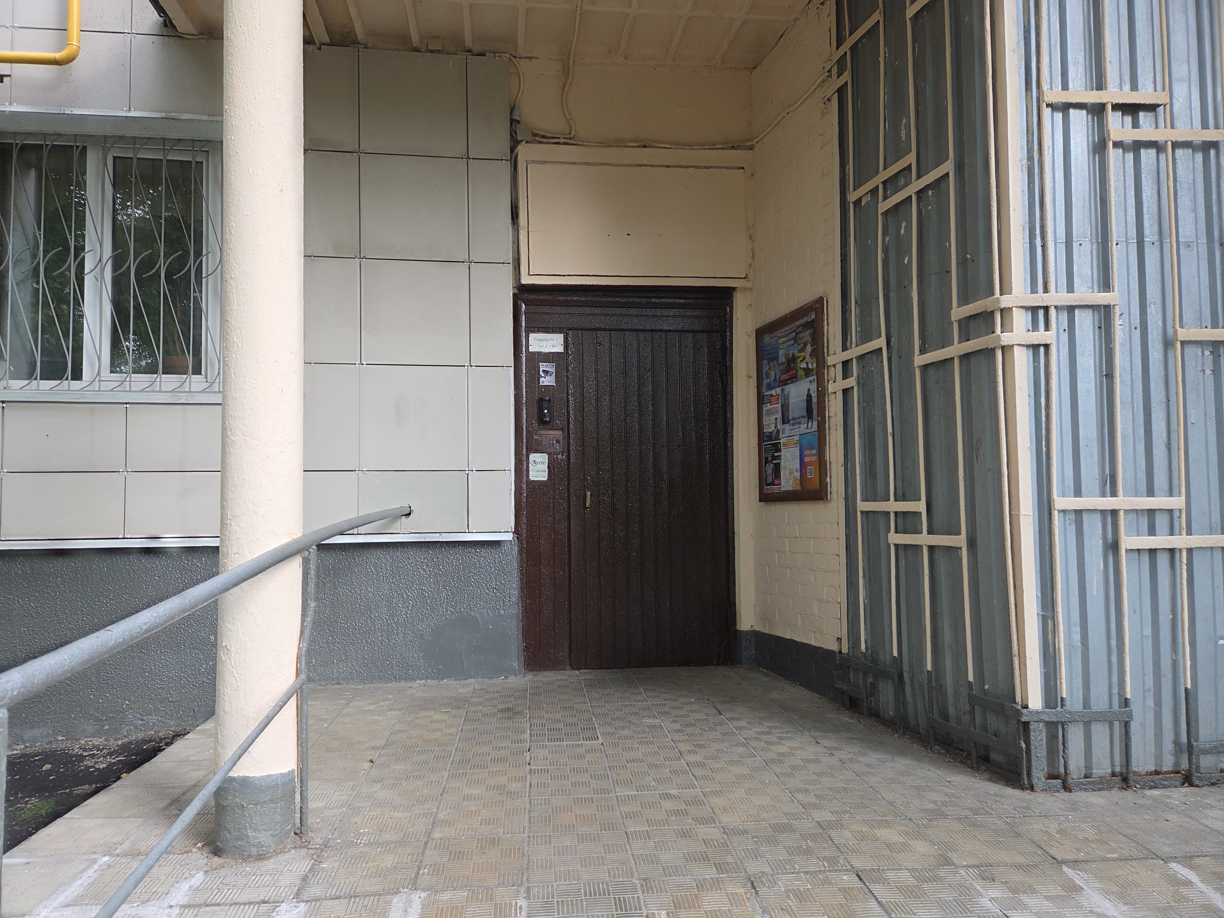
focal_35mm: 23
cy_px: 459
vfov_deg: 58.9
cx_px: 612
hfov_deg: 73.9
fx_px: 813
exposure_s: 1/180
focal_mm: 5.4
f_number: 1.8
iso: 80
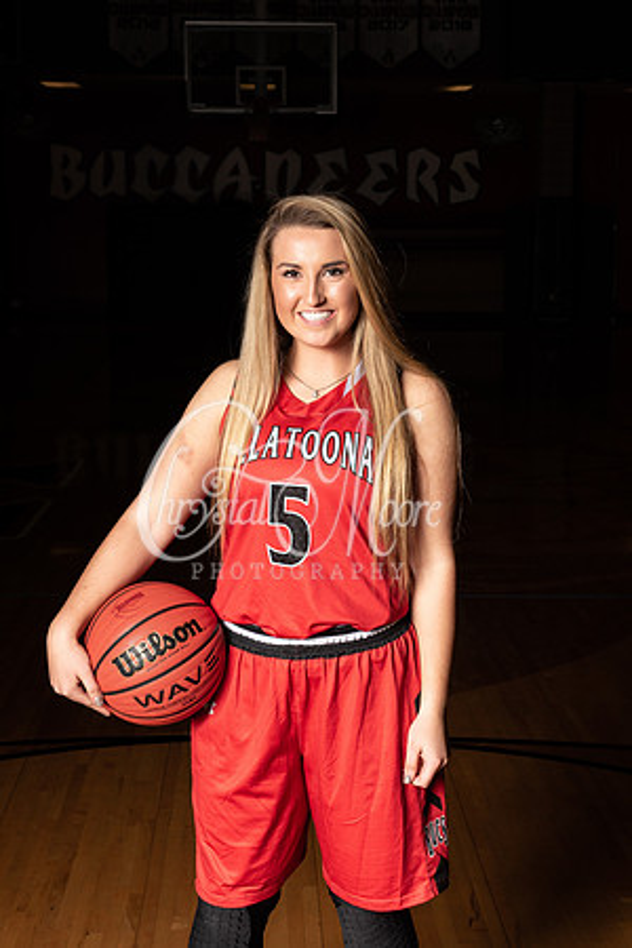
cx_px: 316
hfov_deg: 19.5
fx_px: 1843
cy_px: 474
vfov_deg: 28.8
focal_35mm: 70
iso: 320
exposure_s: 1/200
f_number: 14
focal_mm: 70
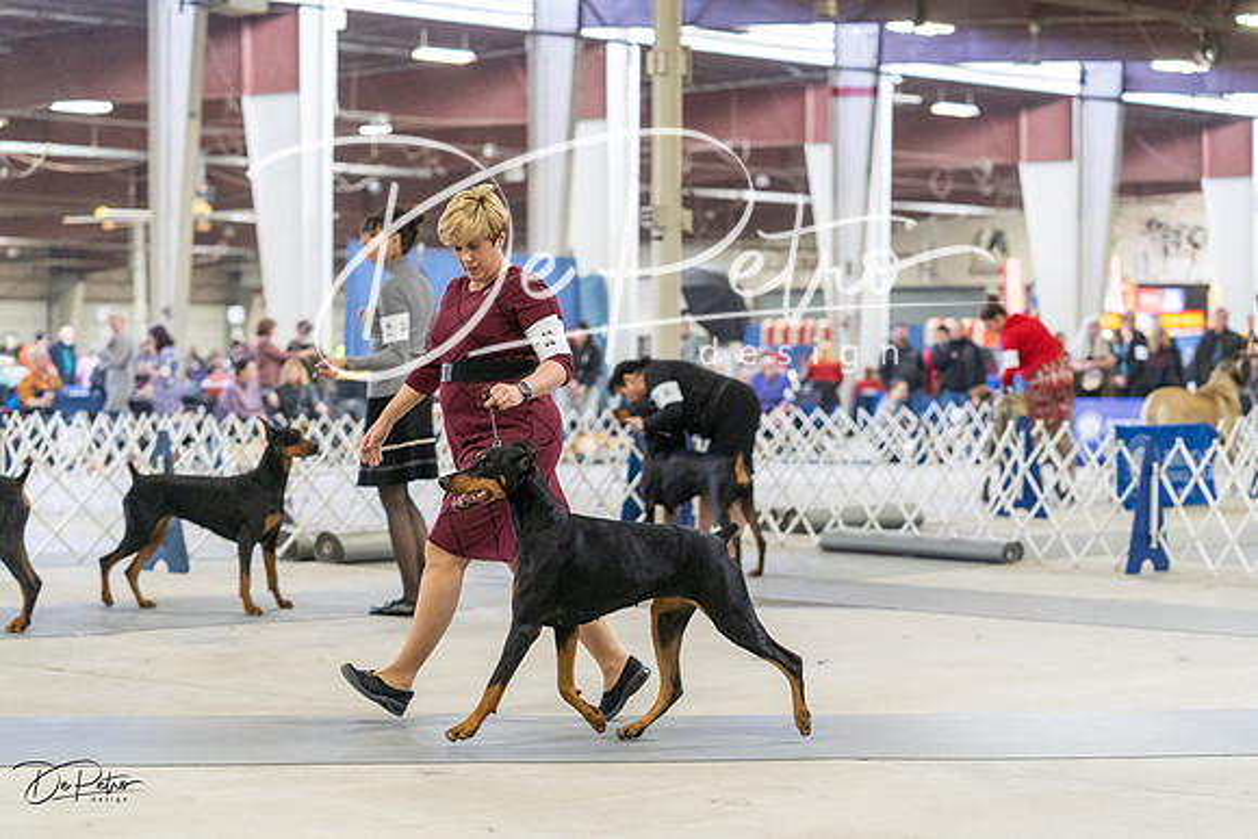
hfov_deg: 22.1
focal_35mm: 92
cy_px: 420
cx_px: 629
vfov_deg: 14.9
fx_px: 3215
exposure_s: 1/320
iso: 6400
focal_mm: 92
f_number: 3.5
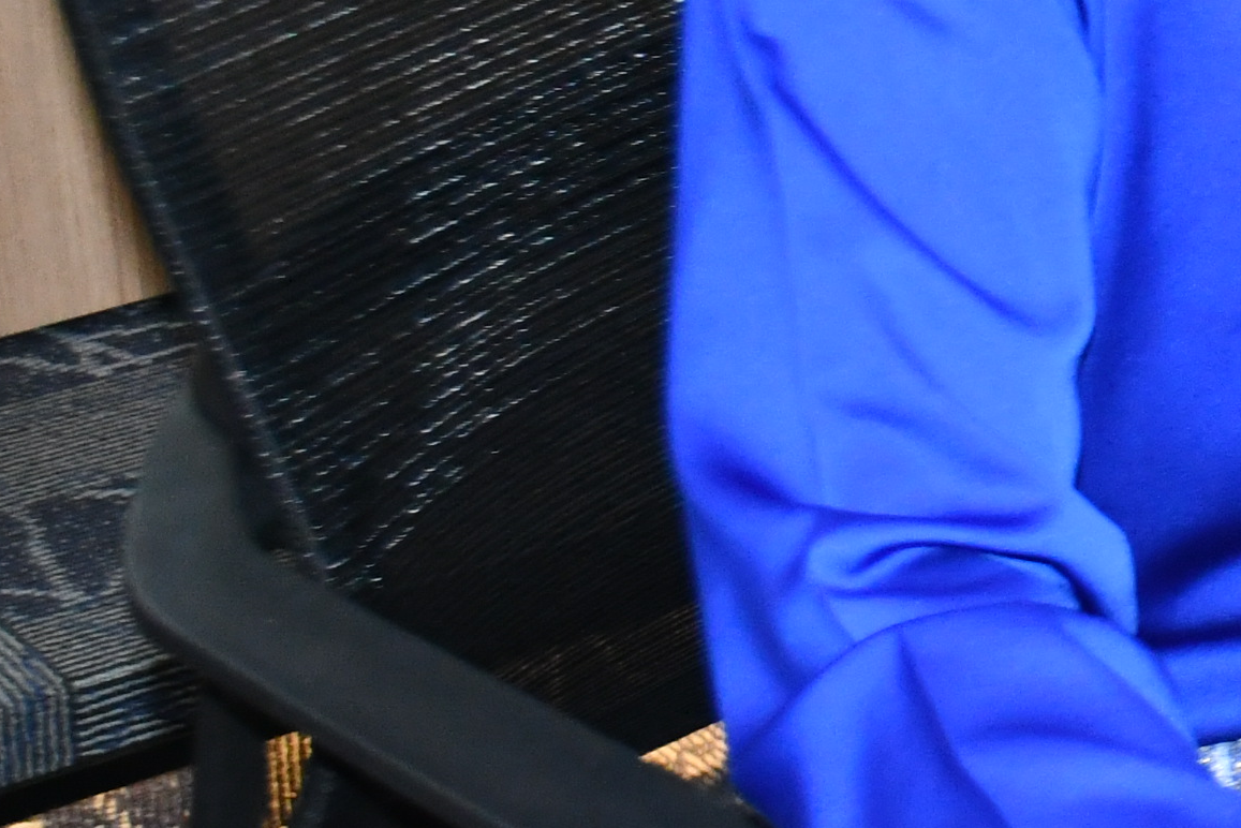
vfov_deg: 7.4
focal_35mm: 184
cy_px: -180
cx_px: 2005
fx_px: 6344
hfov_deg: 10.7
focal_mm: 34
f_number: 6.3
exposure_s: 1/125
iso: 2000
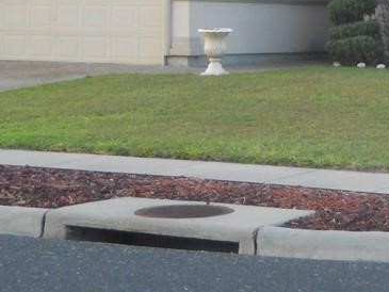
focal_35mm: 115
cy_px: 61
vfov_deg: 12.8
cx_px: 426
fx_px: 1293
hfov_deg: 16.6
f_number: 3.2
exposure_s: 1/250
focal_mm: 7.3
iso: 320
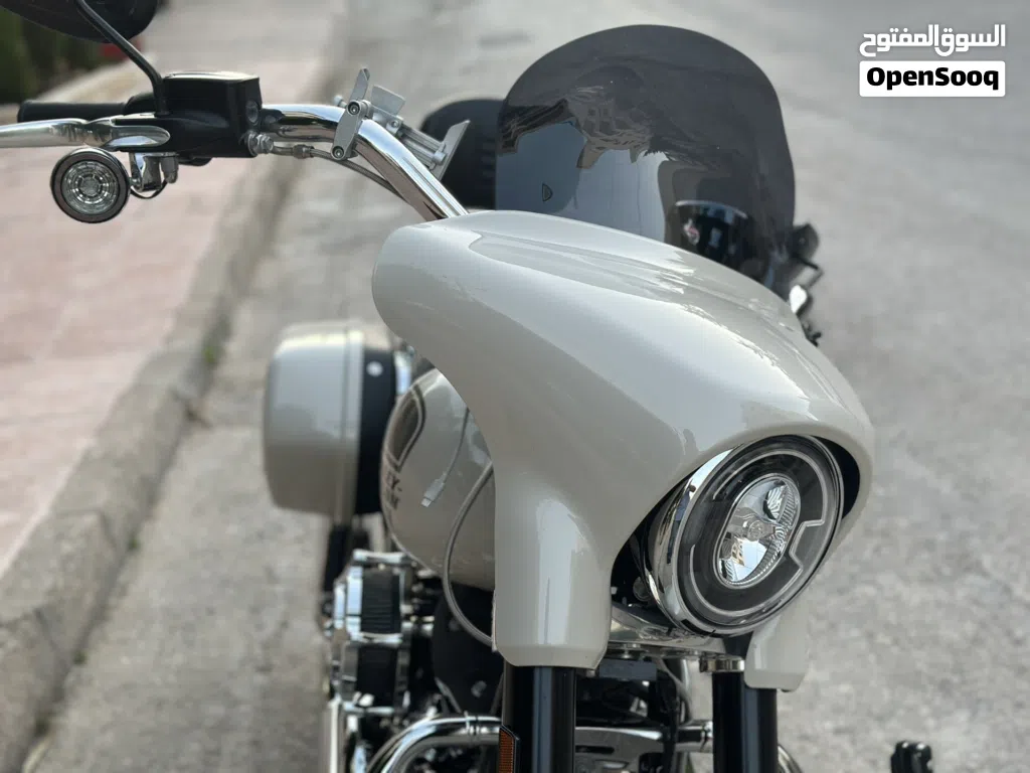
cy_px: 386
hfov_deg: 39.7
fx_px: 1428
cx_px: 515
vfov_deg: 30.3
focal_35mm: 48
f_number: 1.78
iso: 100
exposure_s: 1/121
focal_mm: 6.86
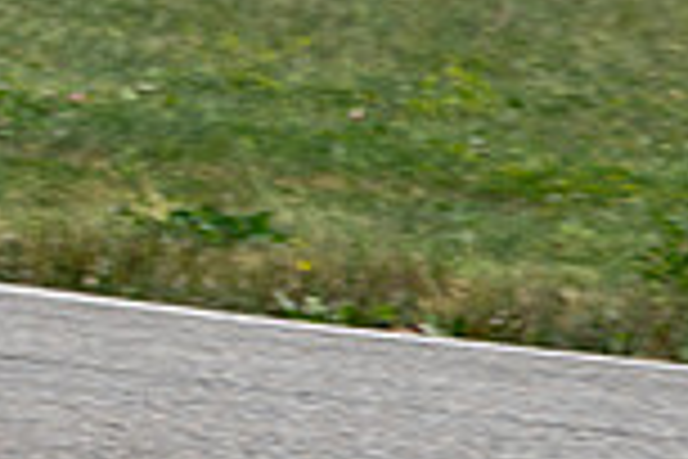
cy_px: 34
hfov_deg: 2.7
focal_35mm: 758
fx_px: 14485
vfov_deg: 1.8
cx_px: -472
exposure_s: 1/800
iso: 220
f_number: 9
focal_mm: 200
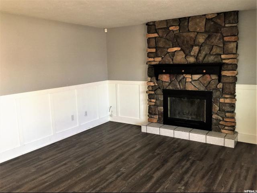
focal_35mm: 29
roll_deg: +2.8
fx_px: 215
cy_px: 96
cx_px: 128
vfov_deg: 48.2
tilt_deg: -8.7
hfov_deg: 61.7
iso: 80
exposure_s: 1/15
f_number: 2.2
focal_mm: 4.15
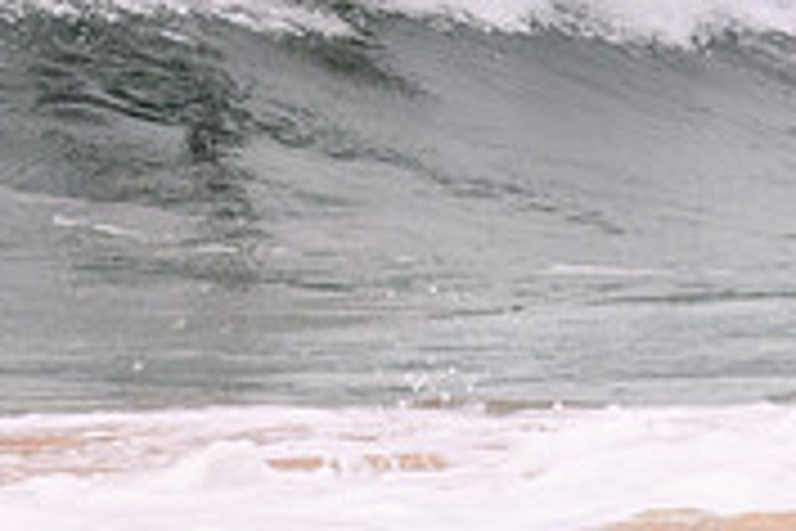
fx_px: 72784
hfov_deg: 0.6
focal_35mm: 3292
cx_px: 275
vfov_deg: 0.4
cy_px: -419
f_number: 11
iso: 900
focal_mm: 760
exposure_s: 1/2000
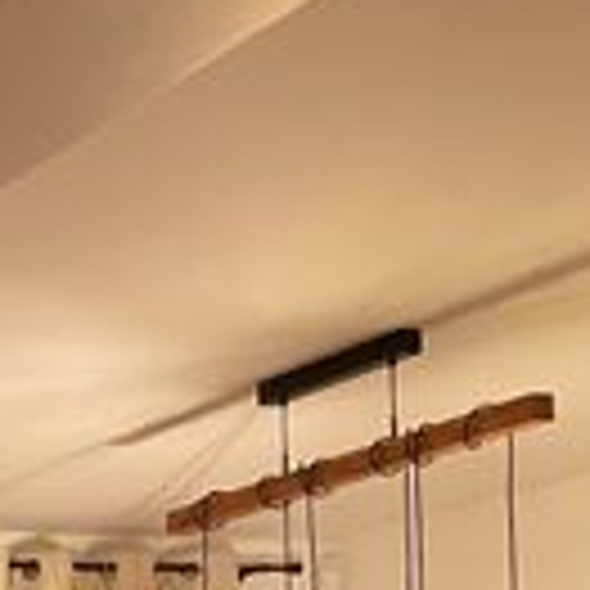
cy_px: 955
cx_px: -522
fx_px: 2025
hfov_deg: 14.3
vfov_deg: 15.0
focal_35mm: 105
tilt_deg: -0.1
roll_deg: +1.8
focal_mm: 4.2
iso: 400
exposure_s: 1/49
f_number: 1.6
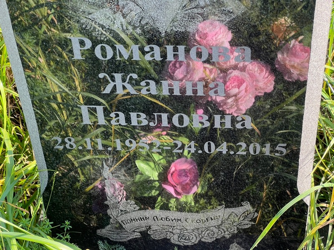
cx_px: 167
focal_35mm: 77
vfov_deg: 19.1
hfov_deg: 25.3
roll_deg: +0.7
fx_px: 743
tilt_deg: -44.6
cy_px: 125
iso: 32
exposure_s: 1/99
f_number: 2.8
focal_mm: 9
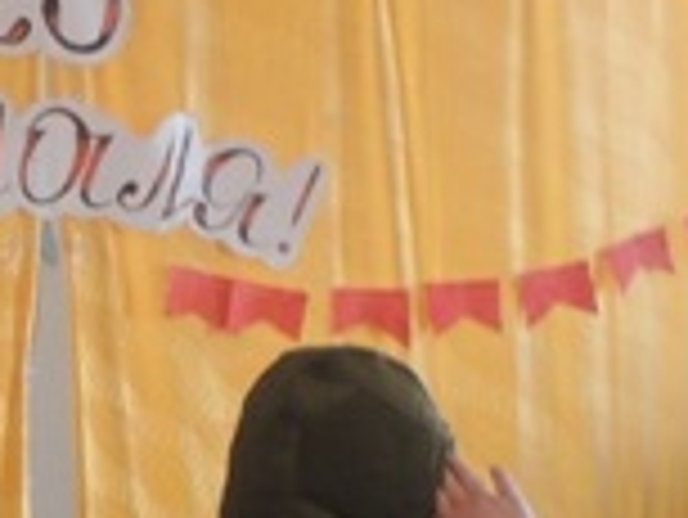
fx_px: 3163
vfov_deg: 9.1
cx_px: -283
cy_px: 797
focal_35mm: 159
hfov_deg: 12.0
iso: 200
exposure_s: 1/30
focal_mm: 4.3
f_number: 3
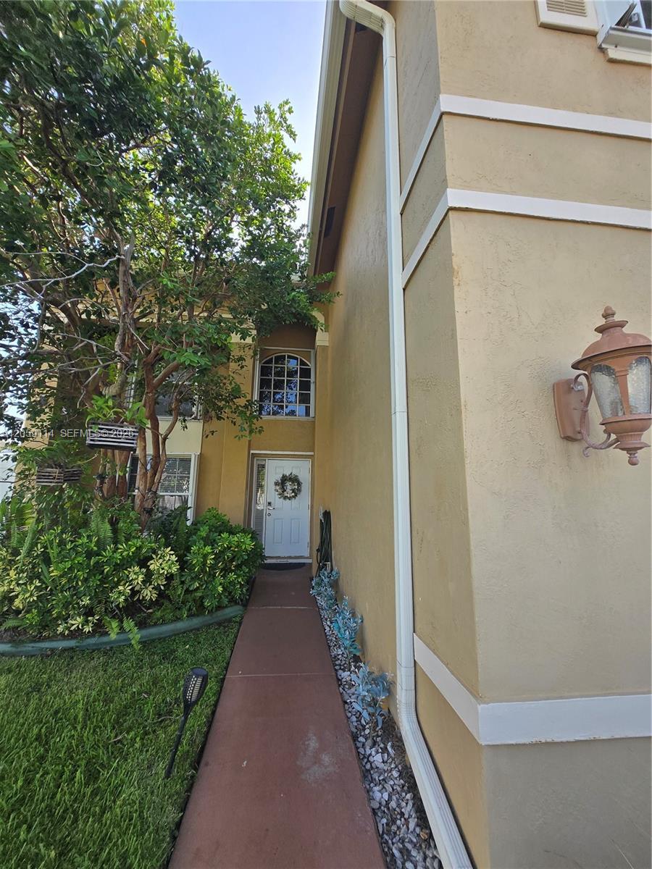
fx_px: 326
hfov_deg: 89.9
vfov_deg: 106.2
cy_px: 434
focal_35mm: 13
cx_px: 326
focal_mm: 1.7
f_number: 2.2
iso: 25
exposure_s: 1/300
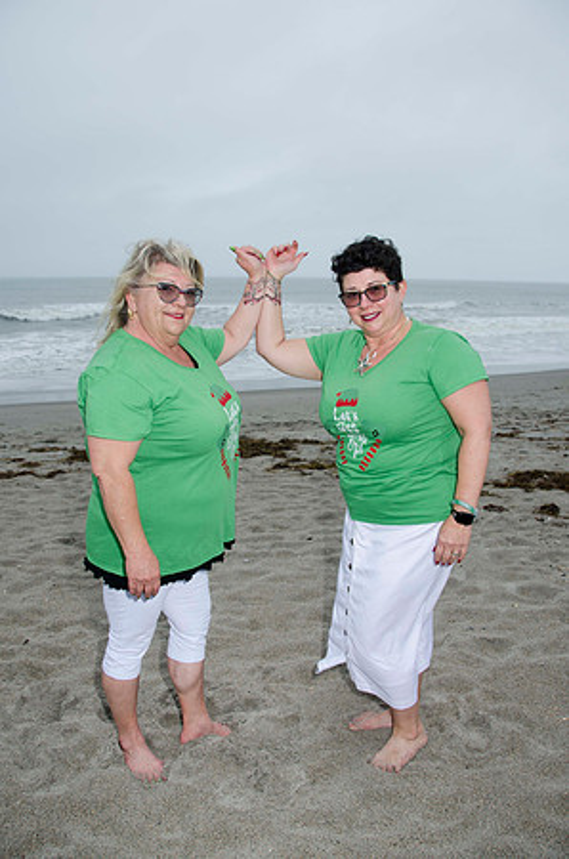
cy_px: 430
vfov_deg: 67.5
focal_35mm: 27
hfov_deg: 47.7
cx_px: 284
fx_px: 643
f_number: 5.6
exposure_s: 1/50
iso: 100
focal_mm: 18
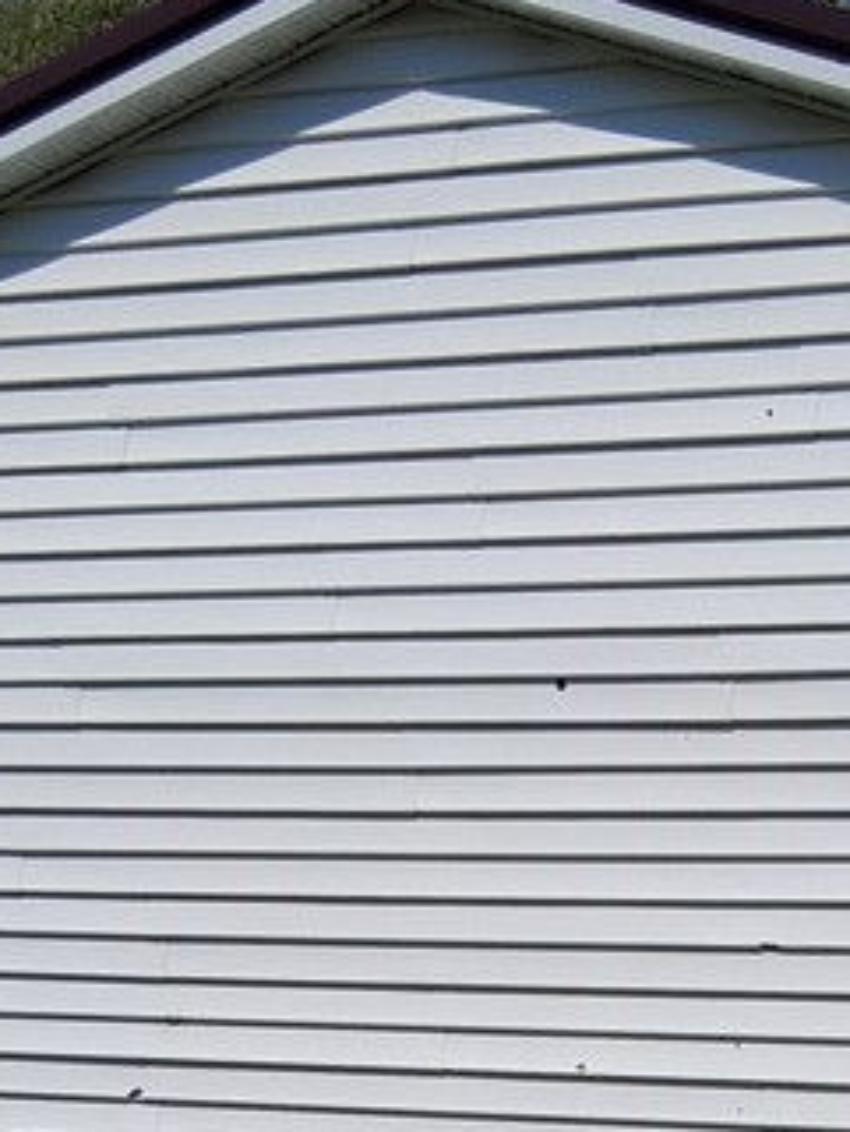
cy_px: 1474
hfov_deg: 17.6
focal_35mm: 83
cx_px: 744
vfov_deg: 21.3
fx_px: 2716
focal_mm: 3.98
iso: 25
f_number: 1.8
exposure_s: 1/1603
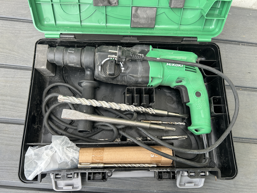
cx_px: 128
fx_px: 193
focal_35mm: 26
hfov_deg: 67.3
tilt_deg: -74.0
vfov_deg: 53.1
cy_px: 96
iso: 40
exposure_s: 1/254
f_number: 1.5
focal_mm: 5.7
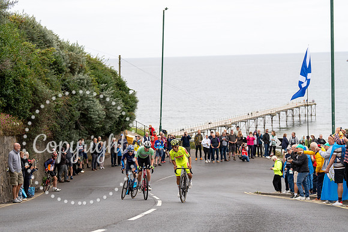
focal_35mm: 81
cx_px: 174
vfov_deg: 16.9
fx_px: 783
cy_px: 116
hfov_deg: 25.1
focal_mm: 81
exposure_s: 1/1000
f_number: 3.5
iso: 320
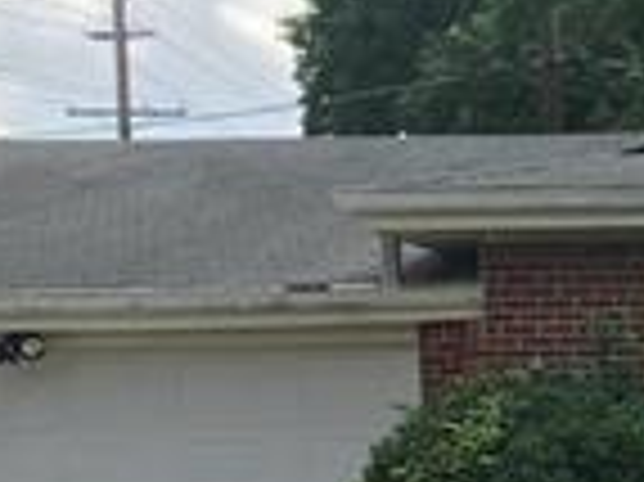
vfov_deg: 11.0
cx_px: 1198
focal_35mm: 130
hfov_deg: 13.5
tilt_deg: -3.8
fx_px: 2417
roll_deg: +1.0
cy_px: 694
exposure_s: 1/962
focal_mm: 4.15
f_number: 2.2
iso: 25
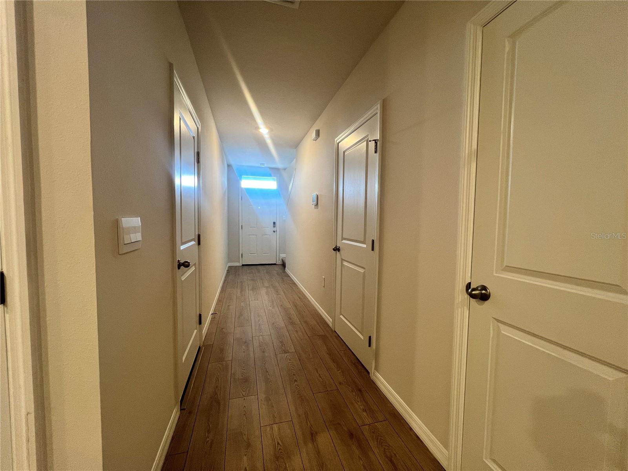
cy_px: 236
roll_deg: -0.7
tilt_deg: -3.9
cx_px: 314
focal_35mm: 13
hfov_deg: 106.2
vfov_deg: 89.9
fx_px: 236
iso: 160
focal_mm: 1.57
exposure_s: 1/60
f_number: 1.8
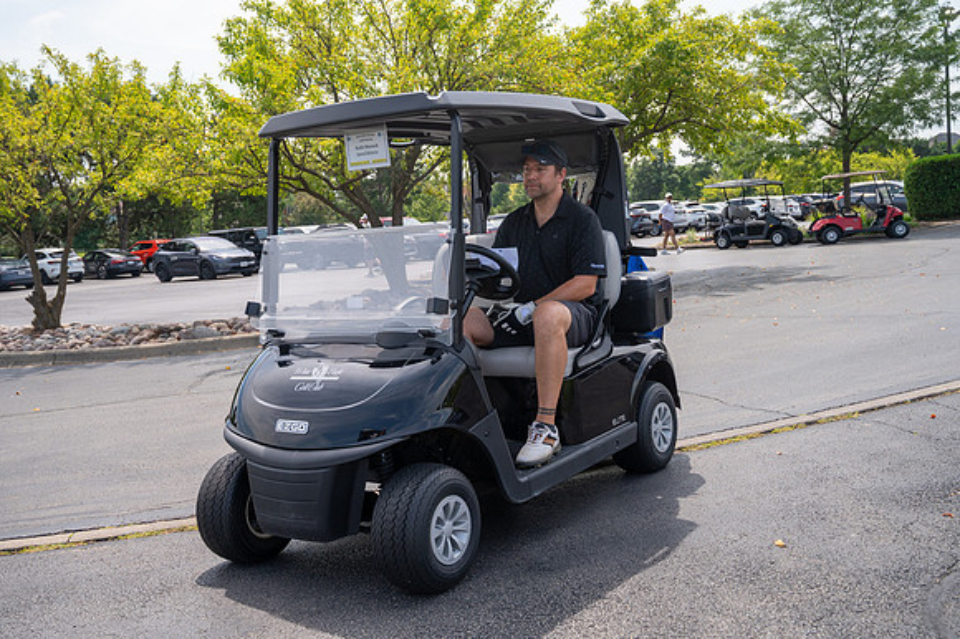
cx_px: 480
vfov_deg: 35.0
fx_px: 1013
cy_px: 320
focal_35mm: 38
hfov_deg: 50.7
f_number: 5
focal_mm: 38
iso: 250
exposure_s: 1/1250
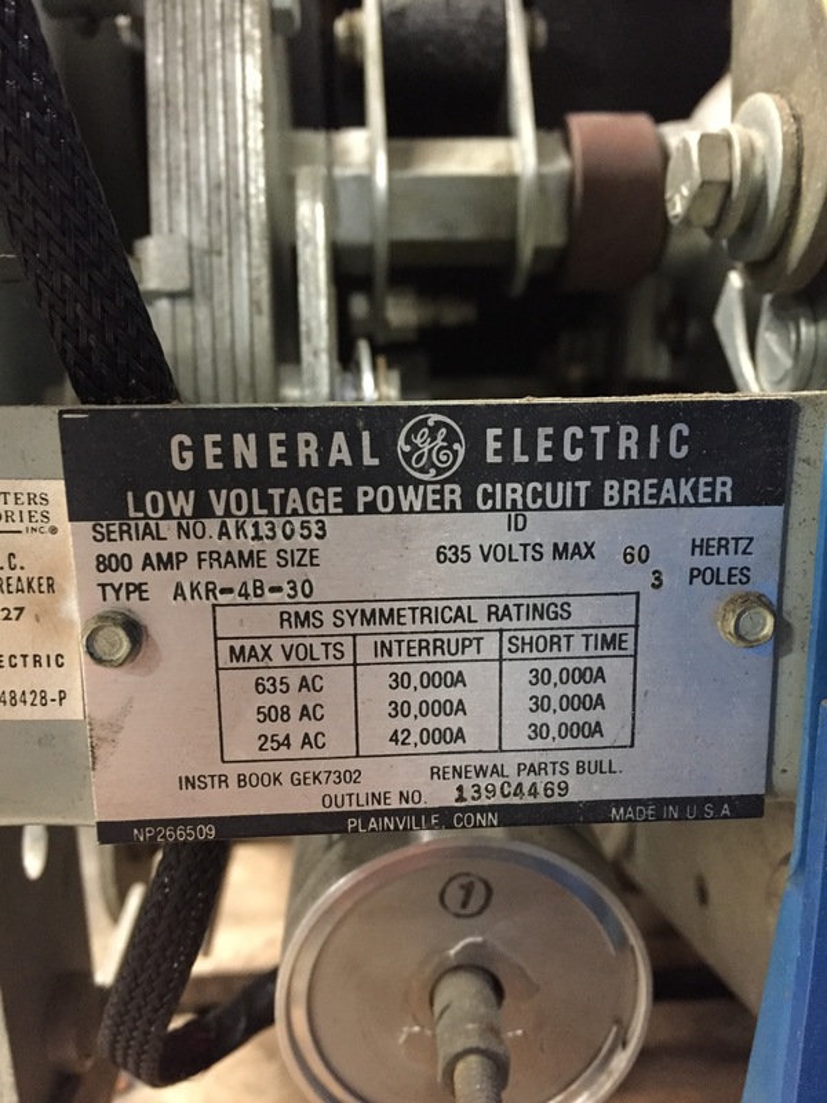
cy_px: 552
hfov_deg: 48.2
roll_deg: -0.1
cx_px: 414
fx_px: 924
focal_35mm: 29
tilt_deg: -16.3
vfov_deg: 61.7
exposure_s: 1/15
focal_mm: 4.15
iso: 500
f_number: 2.2
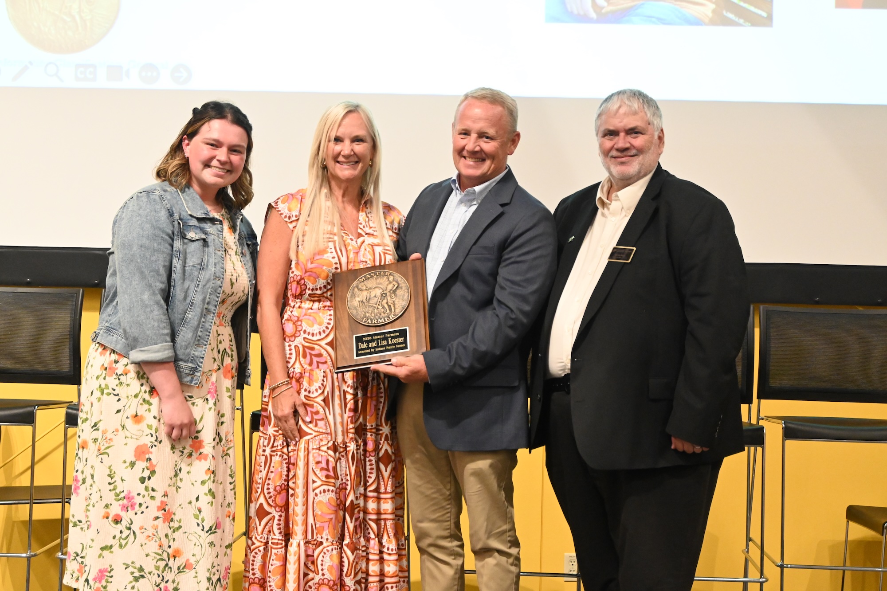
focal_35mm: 60
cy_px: 296
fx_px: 1478
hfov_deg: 33.4
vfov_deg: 22.6
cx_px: 444
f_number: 5.6
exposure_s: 1/60
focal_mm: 40
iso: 4000
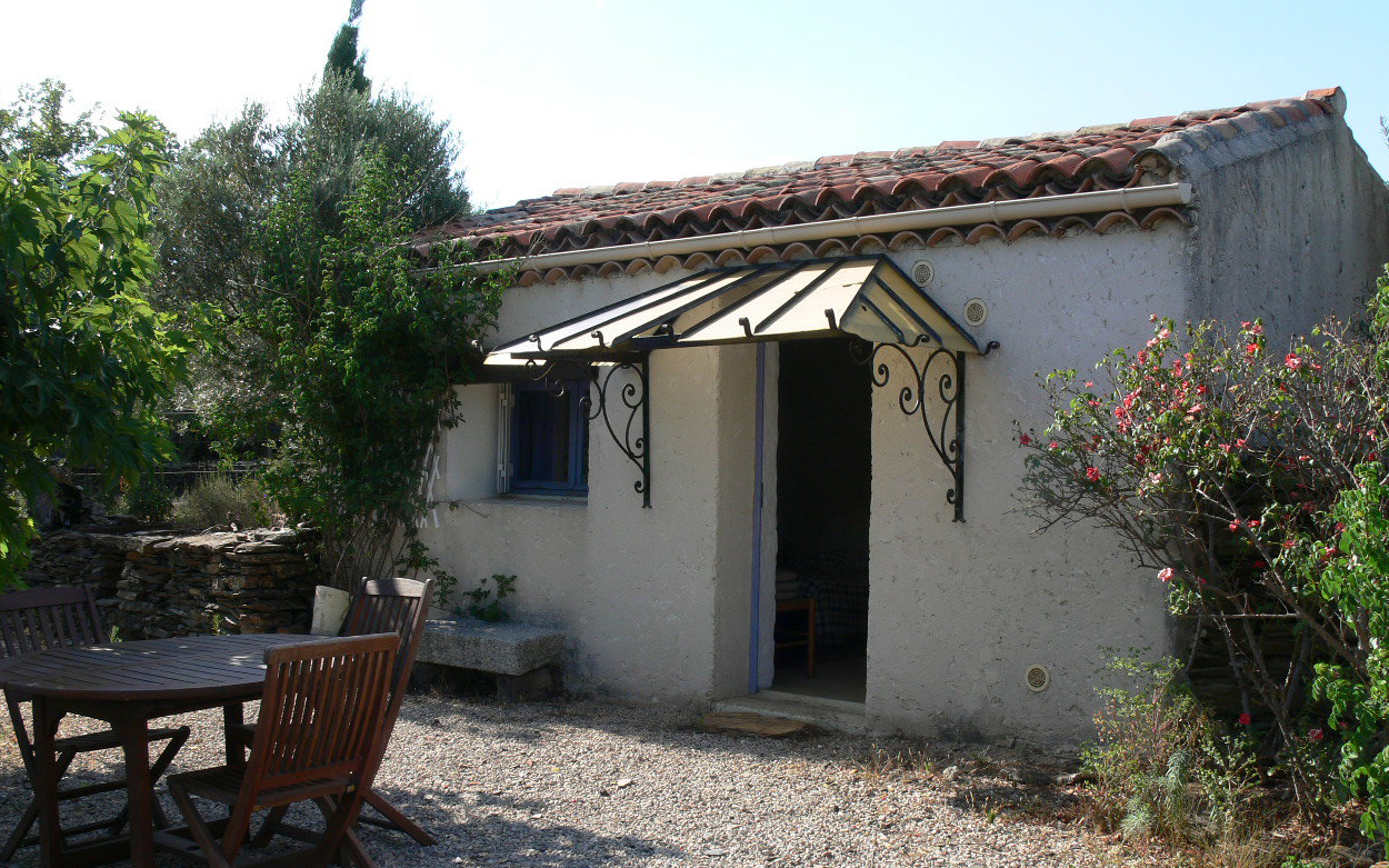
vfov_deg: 33.5
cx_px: 696
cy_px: 519
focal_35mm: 38
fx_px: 1438
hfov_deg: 51.5
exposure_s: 1/200
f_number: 5.6
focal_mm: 7.4
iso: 80
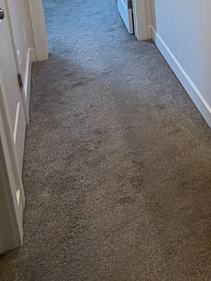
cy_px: -23
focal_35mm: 48
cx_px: 237
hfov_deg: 27.5
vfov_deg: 34.6
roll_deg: +0.8
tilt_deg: -12.1
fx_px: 390
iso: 250
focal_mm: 2.22
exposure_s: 1/60
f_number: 2.2
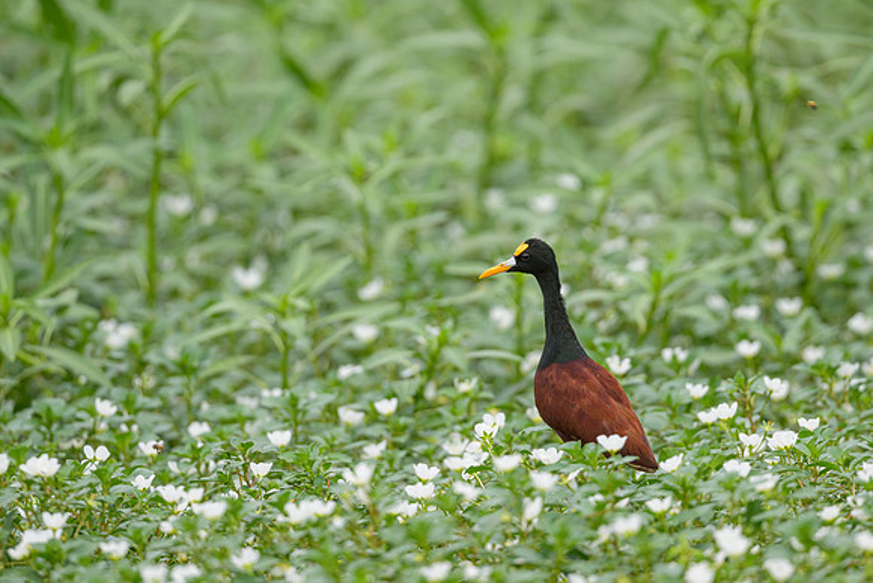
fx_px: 15454
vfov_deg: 2.2
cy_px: 299
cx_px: 454
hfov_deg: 3.2
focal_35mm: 637
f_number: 5.6
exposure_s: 1/800
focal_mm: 500
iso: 250
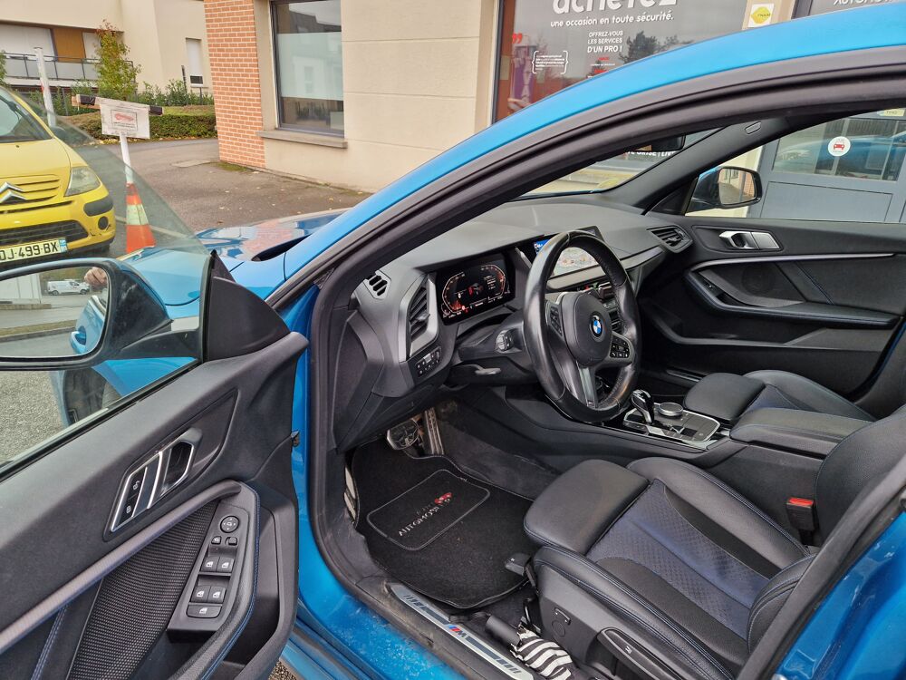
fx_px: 602
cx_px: 453
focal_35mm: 23
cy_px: 340
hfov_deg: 73.9
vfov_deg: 58.9
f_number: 1.8
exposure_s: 1/180
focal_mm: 5.4
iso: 125
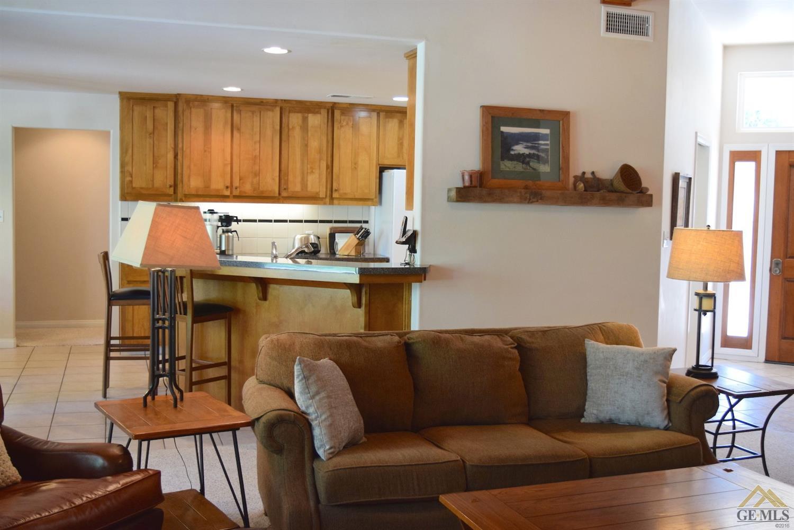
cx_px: 397
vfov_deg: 34.2
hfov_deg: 49.6
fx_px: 860
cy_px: 265
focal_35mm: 39
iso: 1000
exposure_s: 1/60
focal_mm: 26
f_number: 4
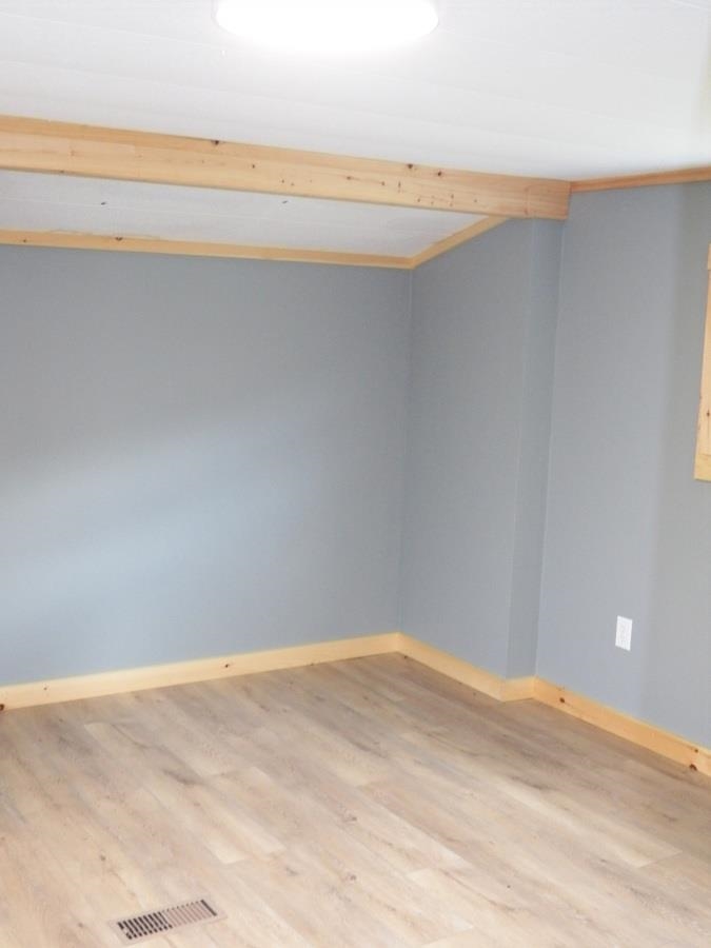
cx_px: 356
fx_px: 1095
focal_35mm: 40
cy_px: 474
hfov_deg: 36.0
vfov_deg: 46.8
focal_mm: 7.1
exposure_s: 1/30
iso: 320
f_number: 3.2
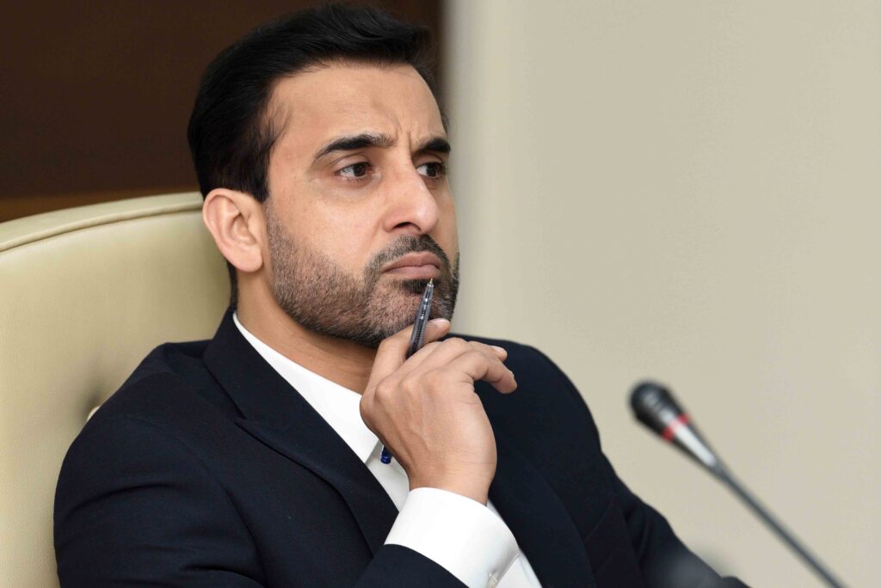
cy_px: 294
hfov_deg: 36.2
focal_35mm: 55
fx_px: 1347
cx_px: 440
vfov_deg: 24.7
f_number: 10
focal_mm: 55
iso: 800
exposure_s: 1/400
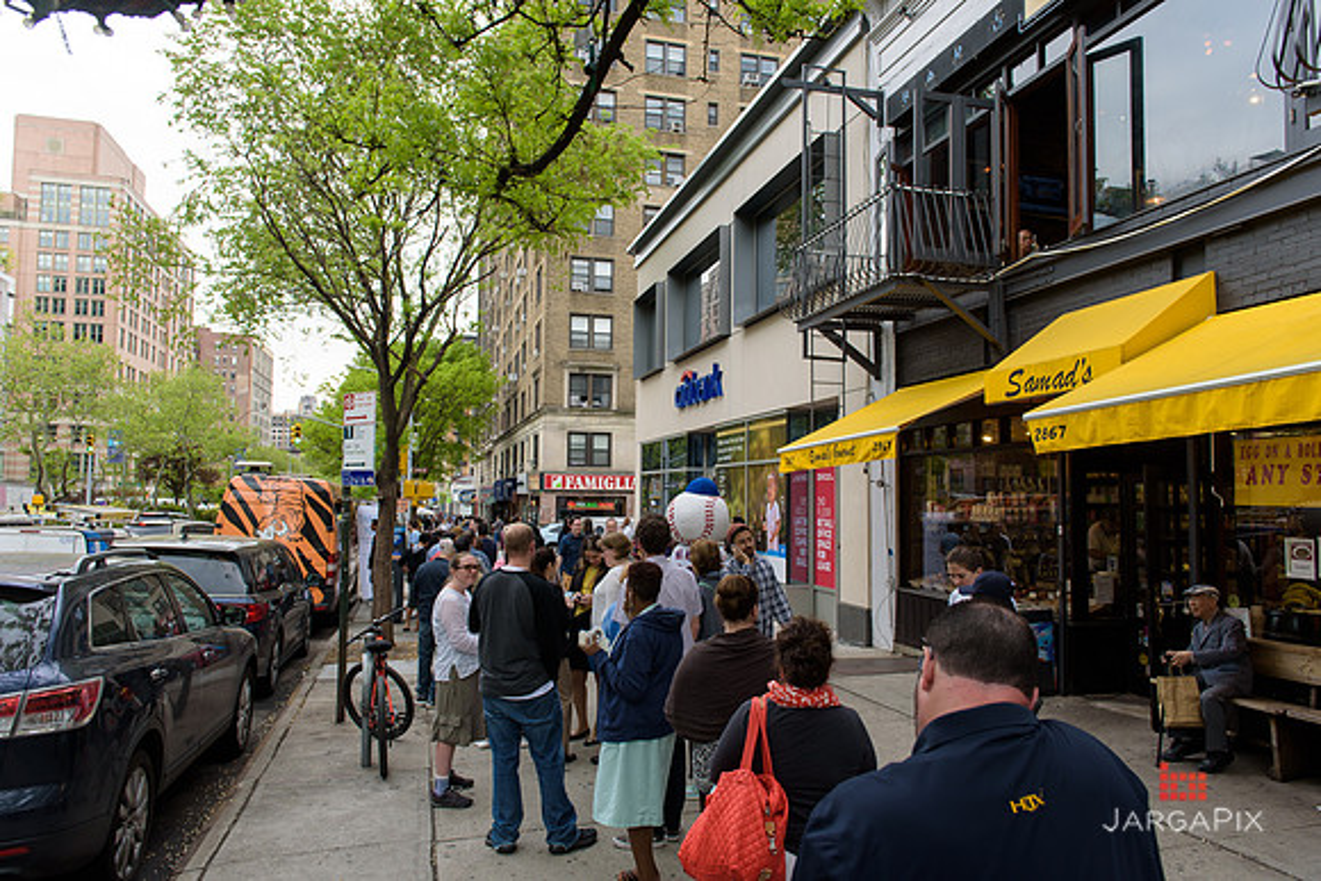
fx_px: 881
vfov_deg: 53.2
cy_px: 440
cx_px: 660
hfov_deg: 73.7
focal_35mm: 24
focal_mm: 24
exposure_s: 1/250
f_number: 4
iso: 200
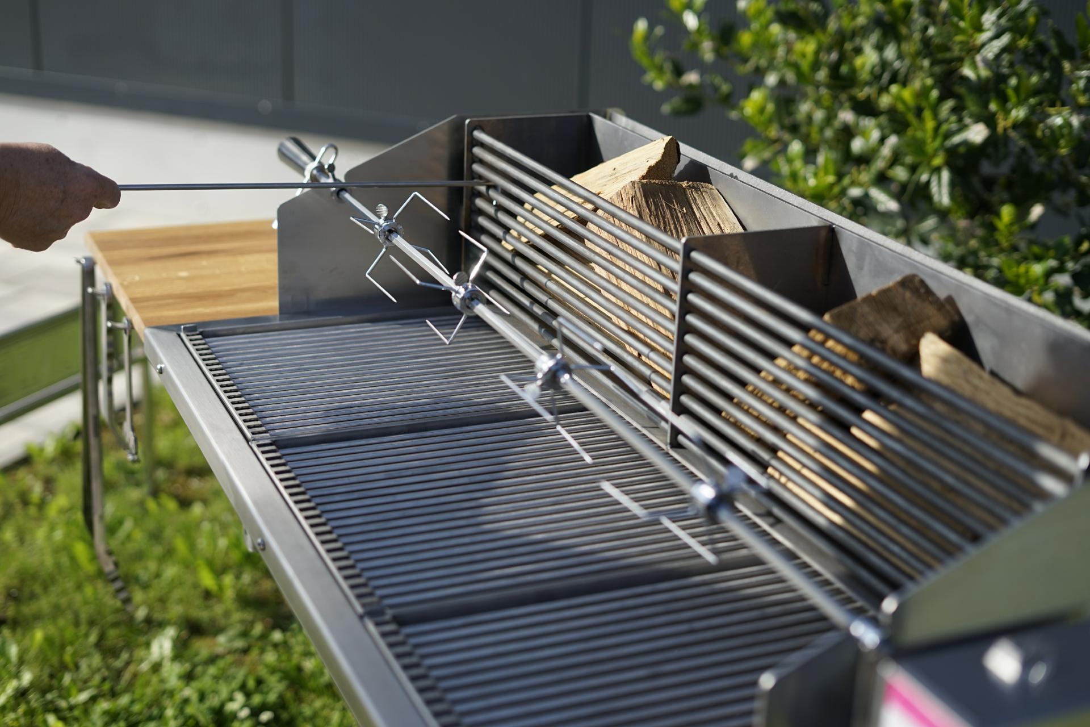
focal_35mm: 50
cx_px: 545
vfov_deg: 27.0
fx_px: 1514
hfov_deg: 39.6
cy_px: 364
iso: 100
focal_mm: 50
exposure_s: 1/1600
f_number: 2.5
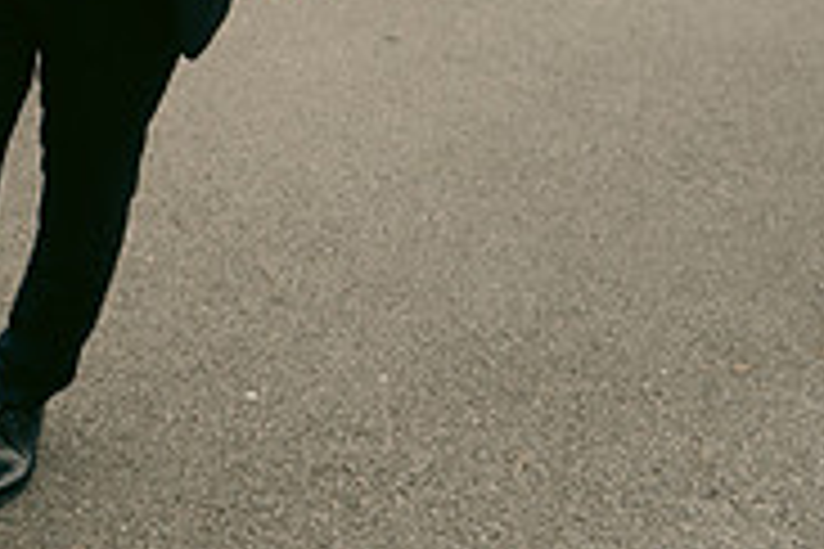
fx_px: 1739
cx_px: -302
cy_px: -133
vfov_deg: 17.0
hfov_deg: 23.1
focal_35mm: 76
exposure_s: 1/500
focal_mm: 24
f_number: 3.5
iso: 160
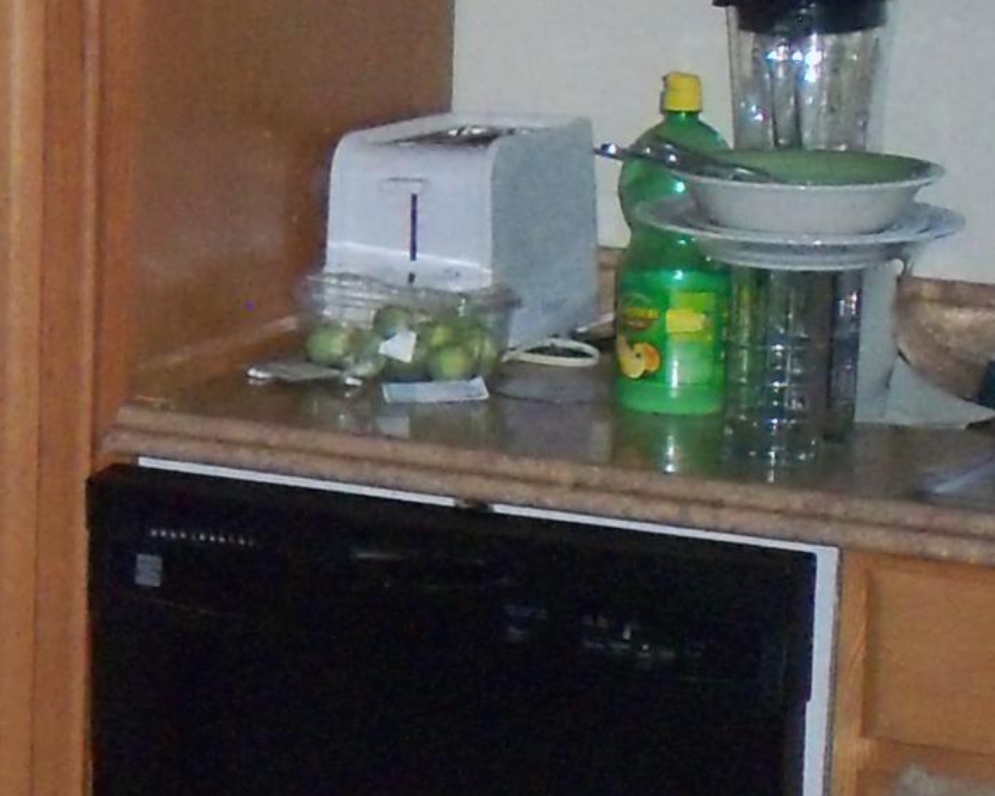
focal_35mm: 157
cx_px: -403
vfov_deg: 9.8
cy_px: 313
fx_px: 4623
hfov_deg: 11.8
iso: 400
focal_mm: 6.3
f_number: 3.5
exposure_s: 1/60
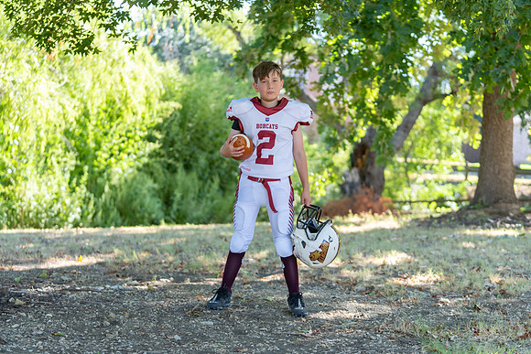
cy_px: 177
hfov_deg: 28.8
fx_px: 1033
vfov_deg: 19.5
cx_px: 266
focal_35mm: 70
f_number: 2.8
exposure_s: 1/320
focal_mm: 70
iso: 200
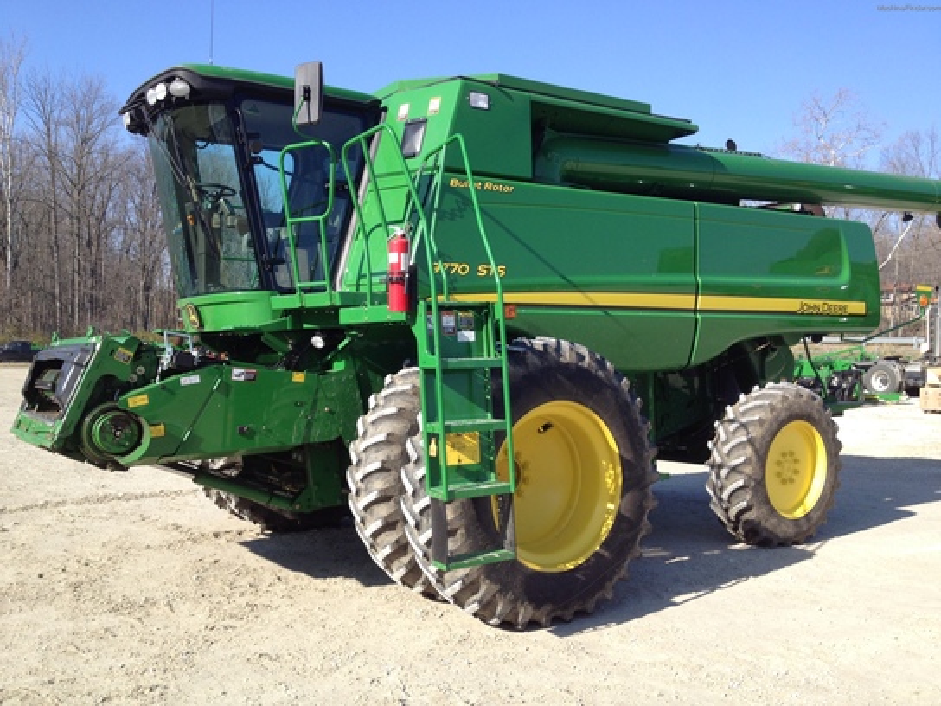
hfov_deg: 52.6
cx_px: 470
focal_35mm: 35
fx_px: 951
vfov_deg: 40.7
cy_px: 353
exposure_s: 1/863
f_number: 2.4
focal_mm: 4.28
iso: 50
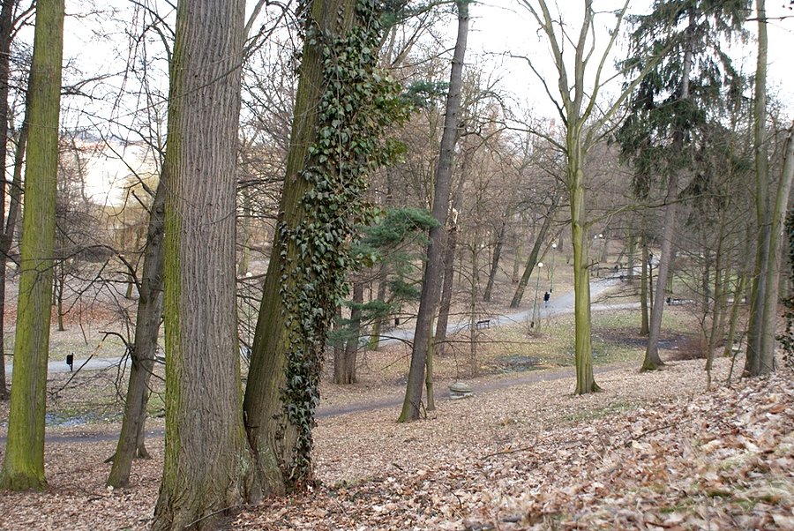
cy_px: 266
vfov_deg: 29.9
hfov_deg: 43.6
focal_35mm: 45
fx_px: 993
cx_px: 397
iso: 100
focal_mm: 30
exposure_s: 1/60
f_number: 5.6
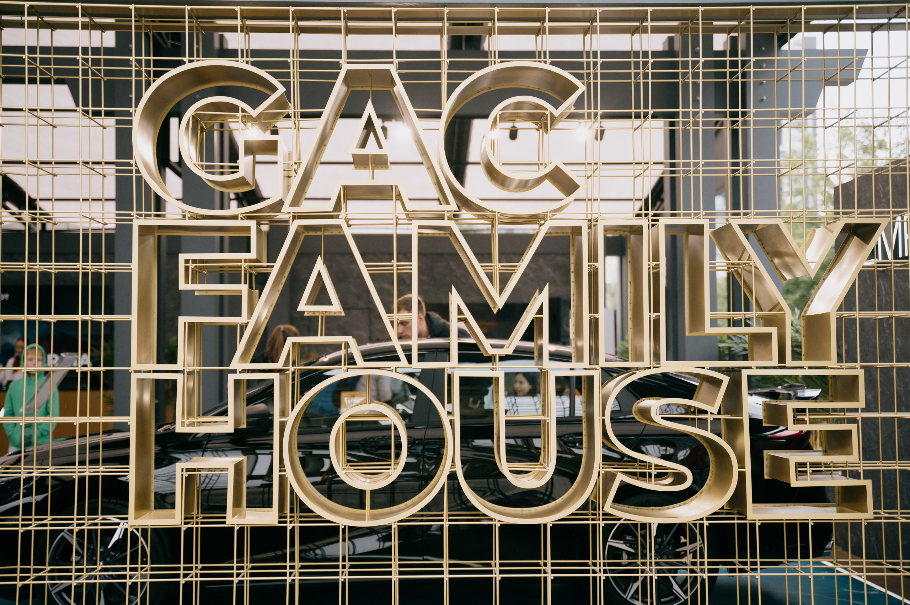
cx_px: 455
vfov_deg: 25.5
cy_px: 302
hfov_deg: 37.5
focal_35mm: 53
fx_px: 1339
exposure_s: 1/320
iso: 320
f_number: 2.8
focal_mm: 53
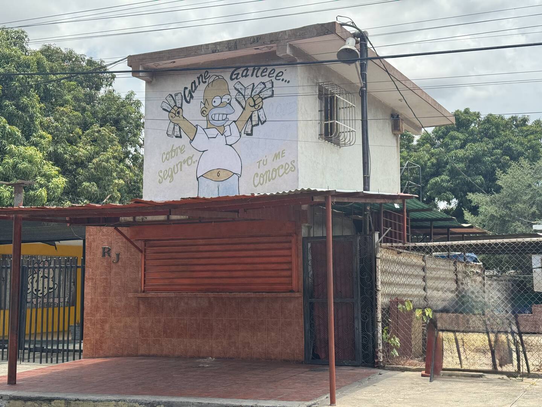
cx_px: 271
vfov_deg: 30.3
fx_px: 752
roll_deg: -0.8
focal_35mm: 48
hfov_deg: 39.7
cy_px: 204
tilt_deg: +7.1
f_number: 1.78
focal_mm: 6.76
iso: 64
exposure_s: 1/1984
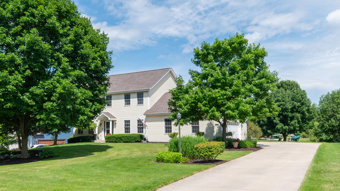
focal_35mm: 34
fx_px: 307
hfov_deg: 58.0
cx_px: 166
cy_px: 98
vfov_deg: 34.7
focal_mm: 21
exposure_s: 1/640
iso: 250
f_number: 8
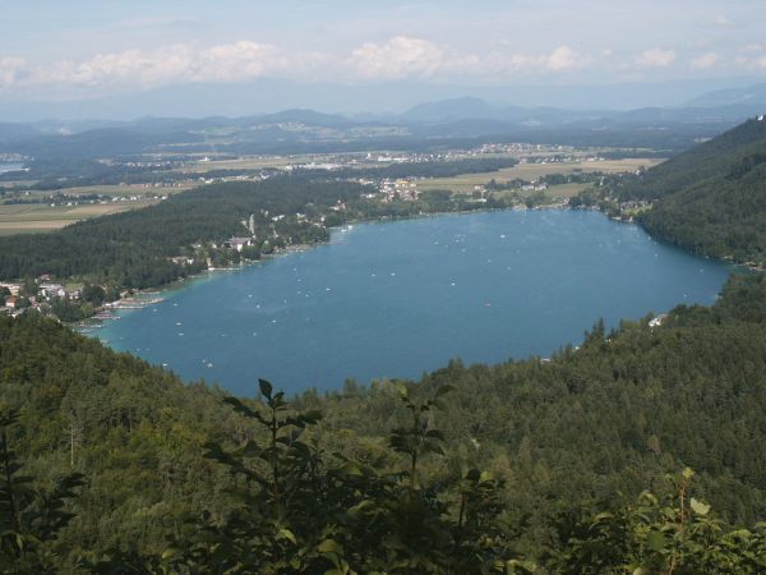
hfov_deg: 38.9
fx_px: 1084
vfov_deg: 29.7
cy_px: 288
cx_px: 383
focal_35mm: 49
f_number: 8
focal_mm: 10.14
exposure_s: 1/250
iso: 64
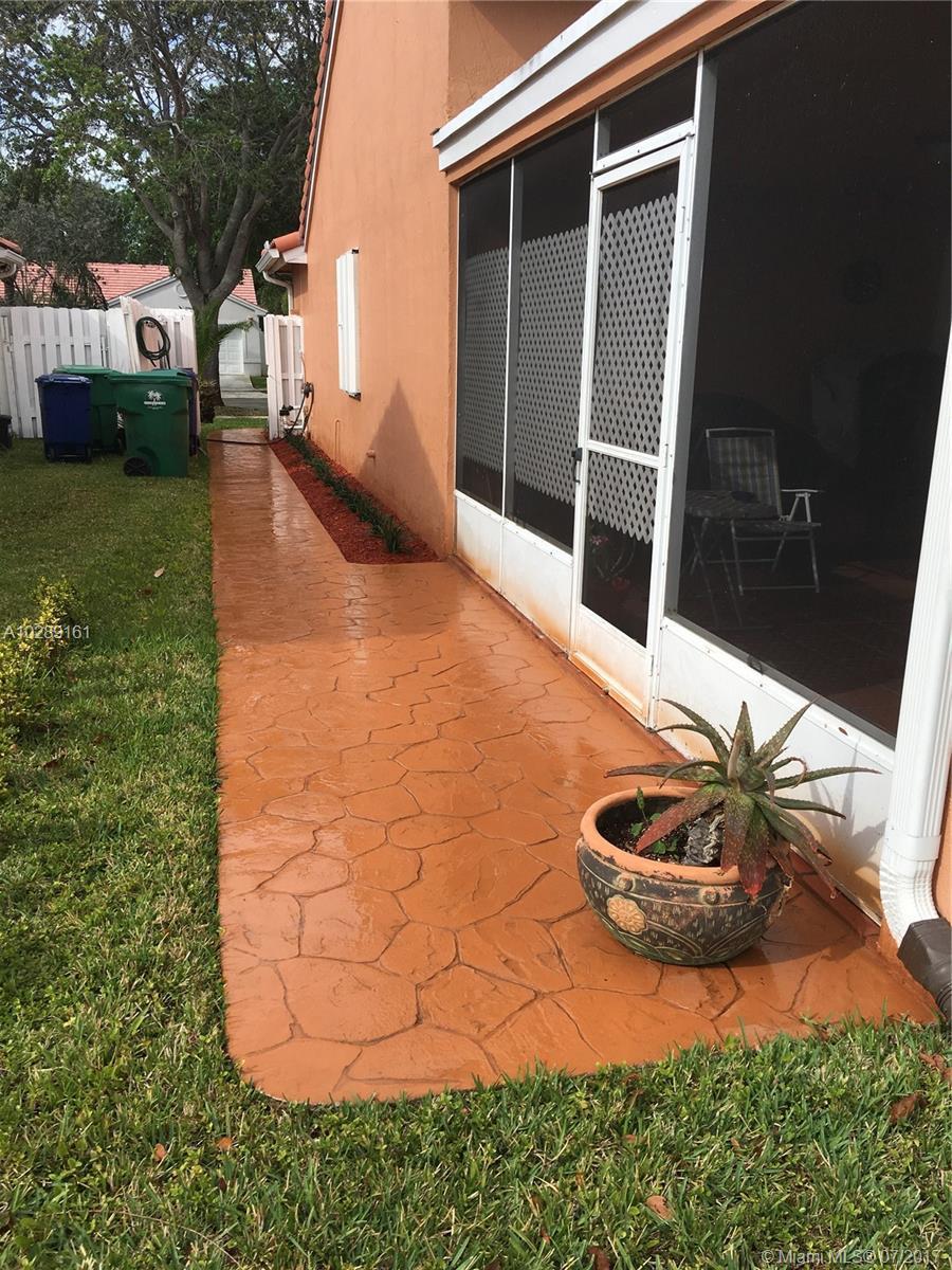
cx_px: 476
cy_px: 635
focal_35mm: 29
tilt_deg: -14.5
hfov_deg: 48.2
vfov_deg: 61.7
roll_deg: -1.6
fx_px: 1063
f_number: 2.2
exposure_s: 1/1099
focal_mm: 4.15
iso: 25
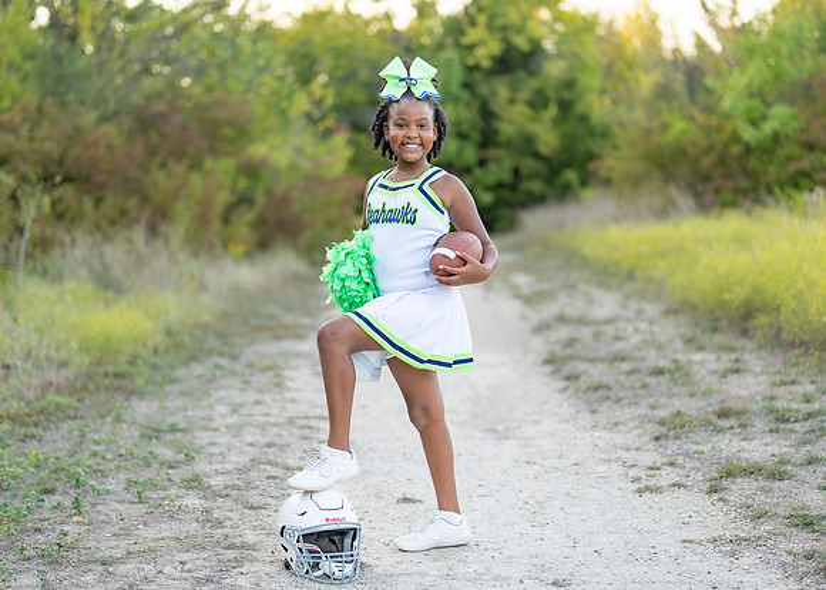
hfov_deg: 30.3
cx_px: 398
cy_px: 294
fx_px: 1524
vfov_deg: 21.9
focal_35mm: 65
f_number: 1.2
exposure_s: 1/800
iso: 100
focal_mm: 50
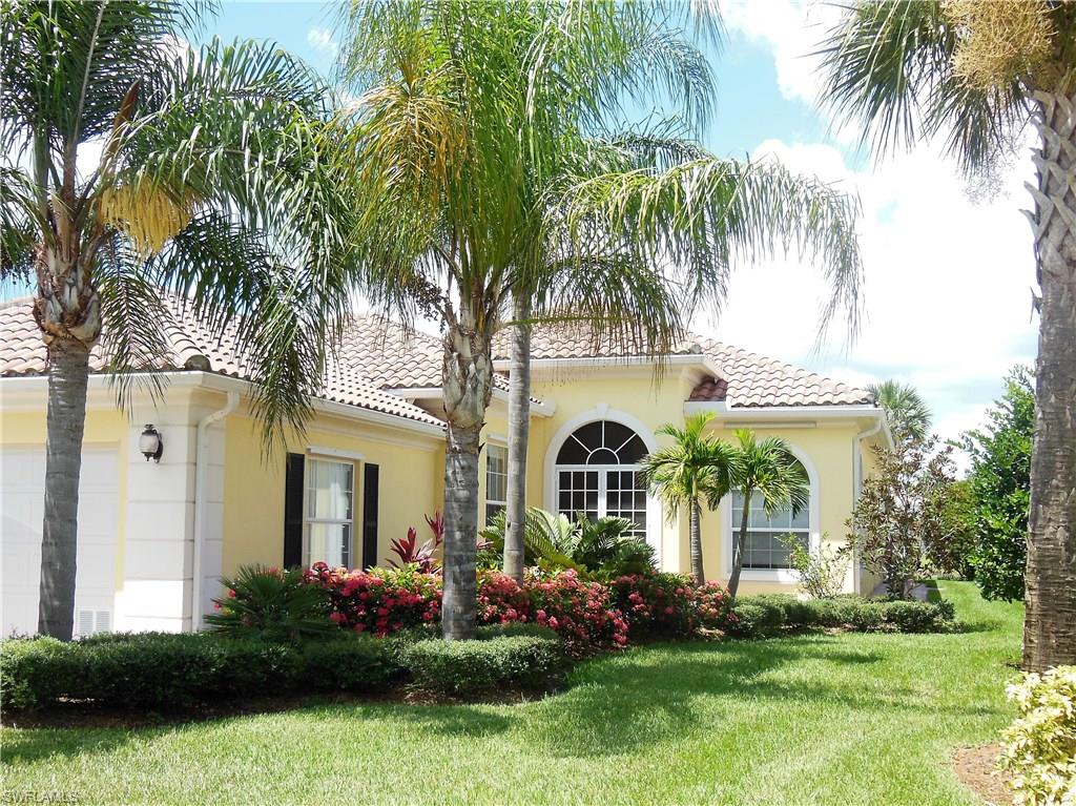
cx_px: 538
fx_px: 1056
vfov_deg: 41.8
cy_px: 403
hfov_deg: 54.0
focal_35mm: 34
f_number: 3.9
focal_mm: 6
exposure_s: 1/400
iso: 125
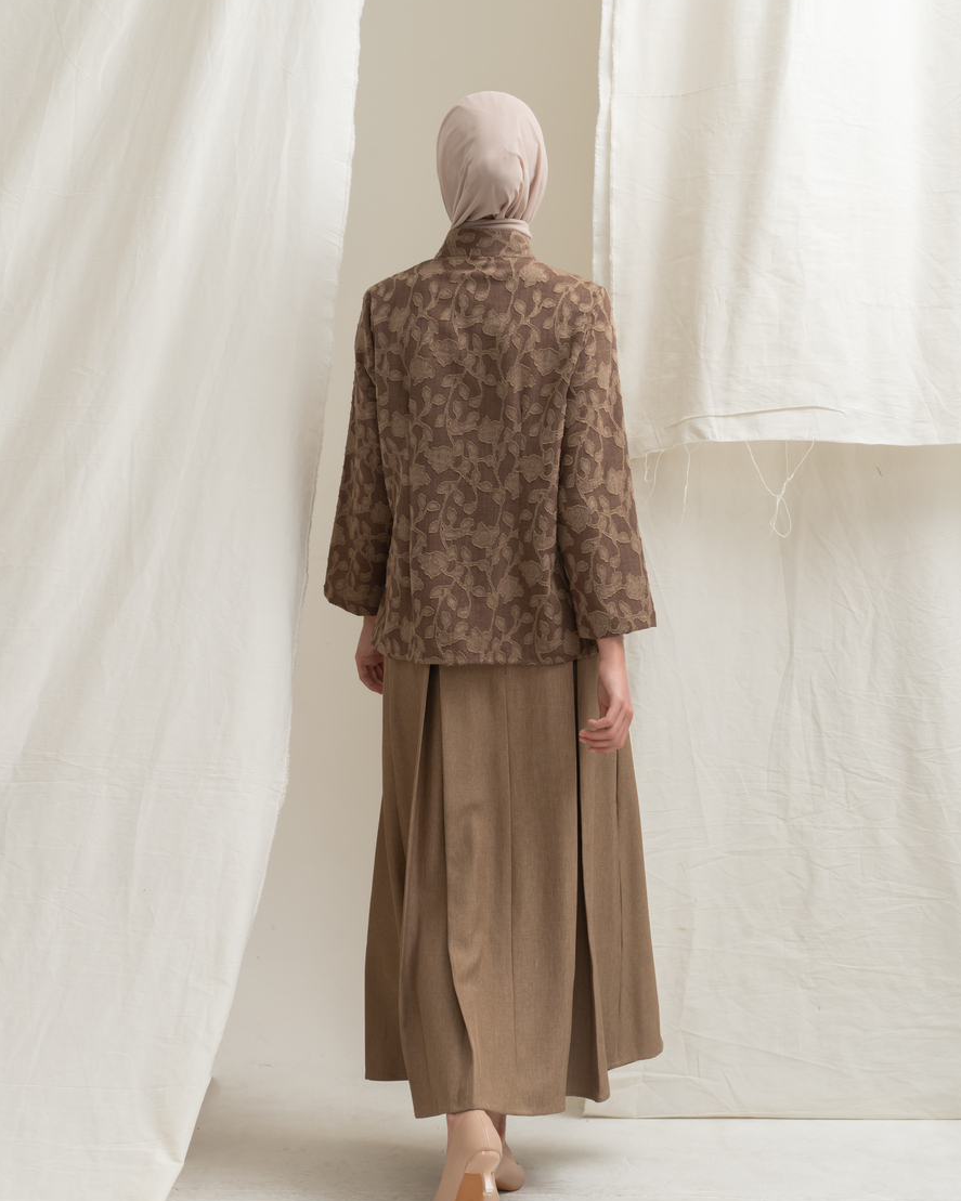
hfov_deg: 27.1
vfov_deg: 33.6
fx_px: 1991
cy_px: 613
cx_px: 484
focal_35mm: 56
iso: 100
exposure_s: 1/160
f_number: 11
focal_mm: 49
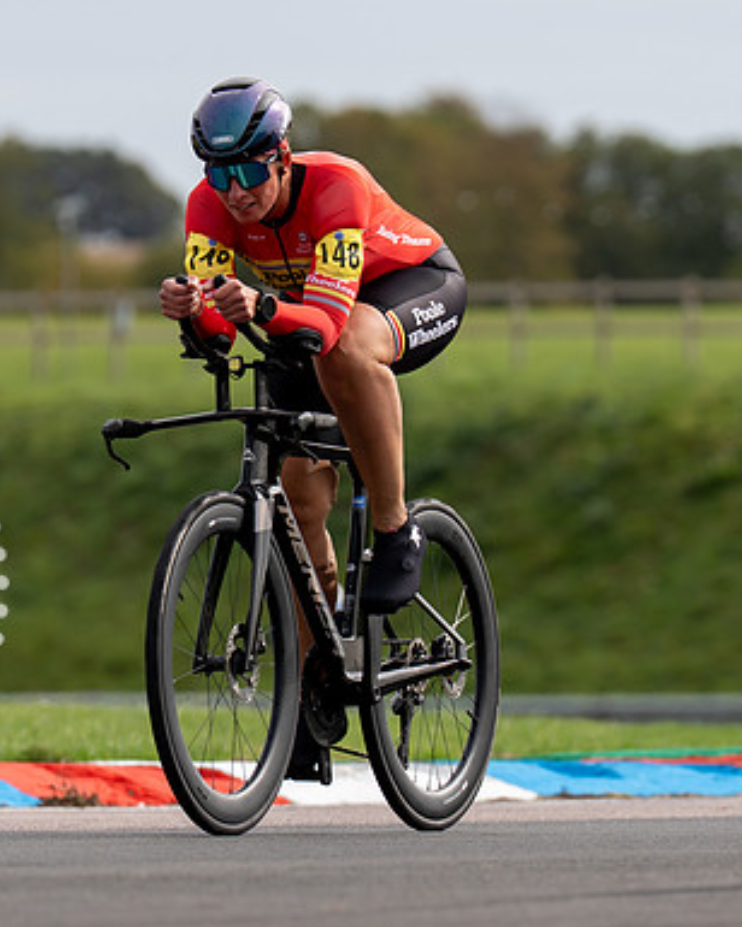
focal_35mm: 456
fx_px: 12517
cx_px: 285
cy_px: 474
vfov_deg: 4.2
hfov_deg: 3.4
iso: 125
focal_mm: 191
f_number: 3.5
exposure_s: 1/1000
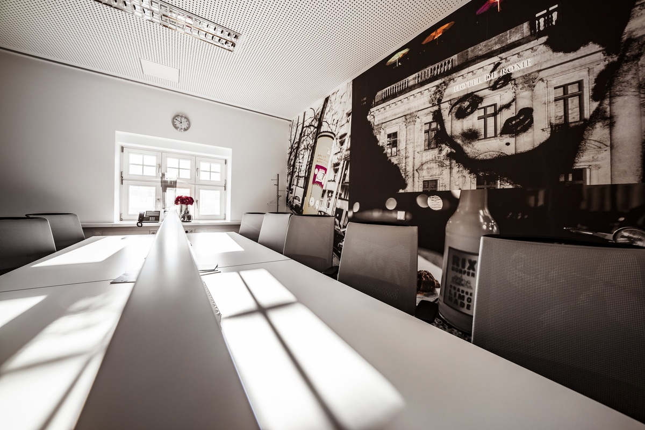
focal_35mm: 12
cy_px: 215
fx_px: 215
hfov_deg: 112.6
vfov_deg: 90.0
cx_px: 322
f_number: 5
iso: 320
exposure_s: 1/60
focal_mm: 12
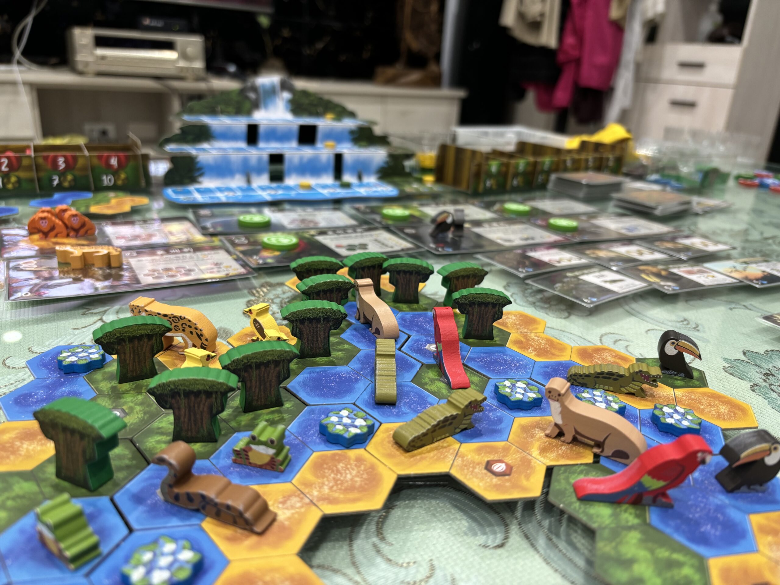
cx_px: 390
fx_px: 586
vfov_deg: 53.1
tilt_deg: -20.9
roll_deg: -3.8
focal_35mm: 26
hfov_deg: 67.3
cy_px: 292
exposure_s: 1/60
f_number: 1.6
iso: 160
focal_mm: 5.96
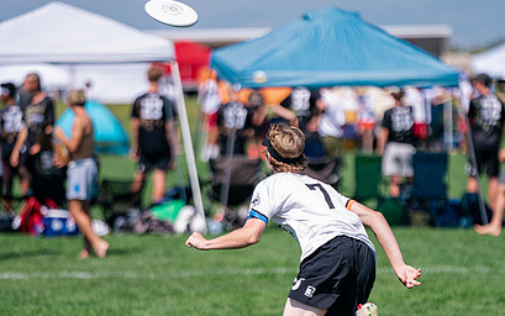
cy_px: 238
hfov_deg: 6.4
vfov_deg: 4.0
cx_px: 288
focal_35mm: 326
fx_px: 4489
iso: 320
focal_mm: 200
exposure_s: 1/5000
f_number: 2.8
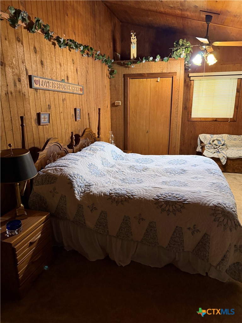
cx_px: 121
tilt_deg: -16.2
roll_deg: -0.1
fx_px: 224
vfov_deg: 71.6
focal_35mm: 24
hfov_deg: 56.8
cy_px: 162
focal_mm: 6.76
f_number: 1.78
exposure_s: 1/40
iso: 640
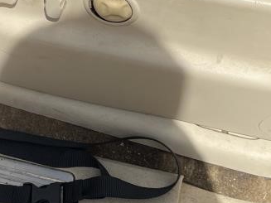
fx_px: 767
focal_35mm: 98
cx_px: 12
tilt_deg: -37.1
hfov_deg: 19.6
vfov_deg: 14.4
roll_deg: +4.8
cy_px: -72
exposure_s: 1/3257
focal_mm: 5.1
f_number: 1.6
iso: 32
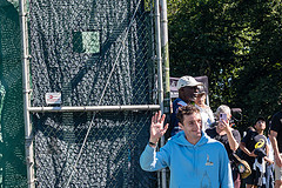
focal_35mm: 122
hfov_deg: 16.7
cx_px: 204
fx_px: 956
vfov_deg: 11.1
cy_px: 191
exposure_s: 1/200
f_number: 5.6
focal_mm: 50
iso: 200
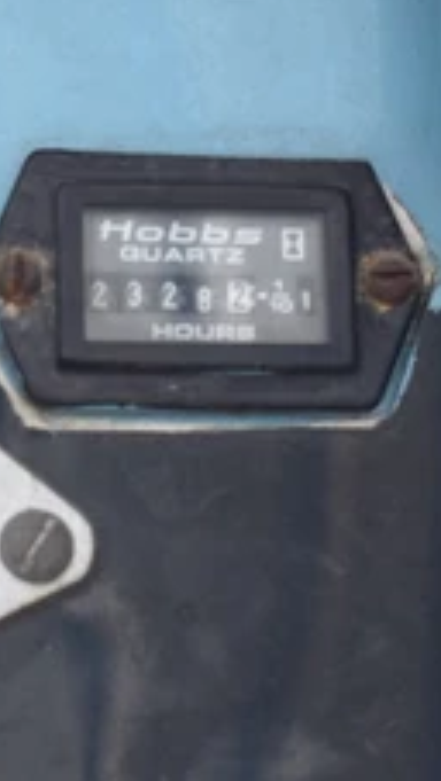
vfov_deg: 16.1
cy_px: 394
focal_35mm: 133
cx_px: 117
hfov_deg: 9.1
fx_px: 2760
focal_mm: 48
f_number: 8
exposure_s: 1/250
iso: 400
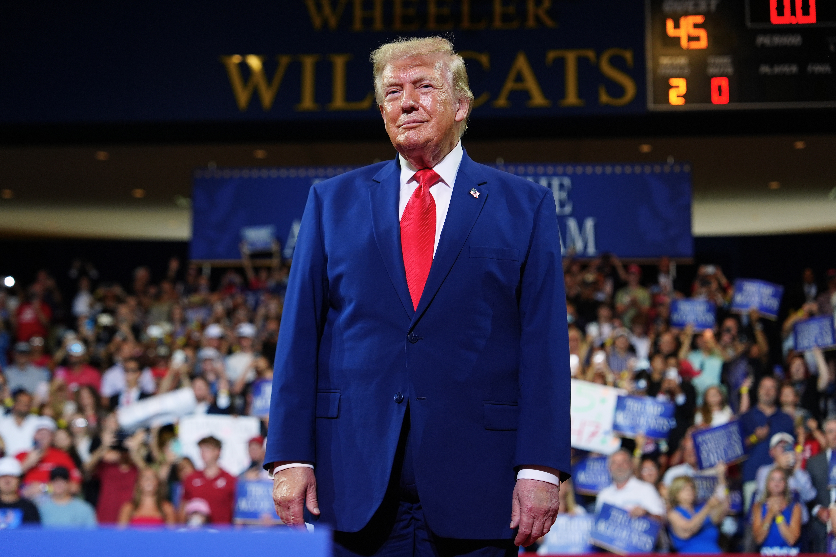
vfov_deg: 22.3
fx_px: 1416
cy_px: 278
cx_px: 418
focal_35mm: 61
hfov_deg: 32.9
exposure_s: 1/500
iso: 1000
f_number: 2.8
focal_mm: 61
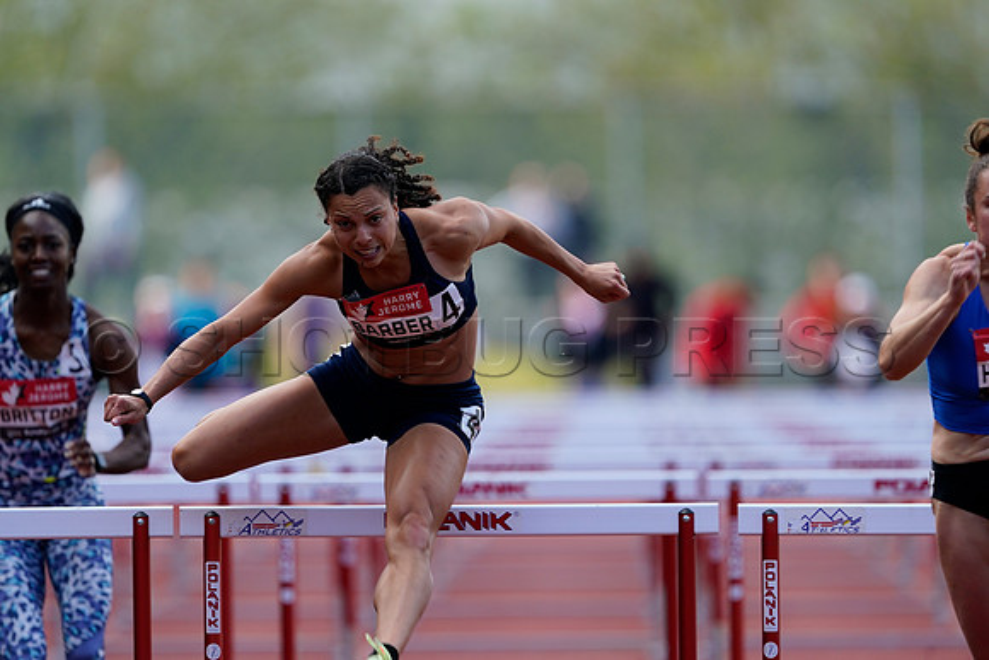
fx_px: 16486
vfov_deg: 2.3
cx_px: 494
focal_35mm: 600
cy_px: 330
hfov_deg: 3.4
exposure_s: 1/640
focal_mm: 600
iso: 500
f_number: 5
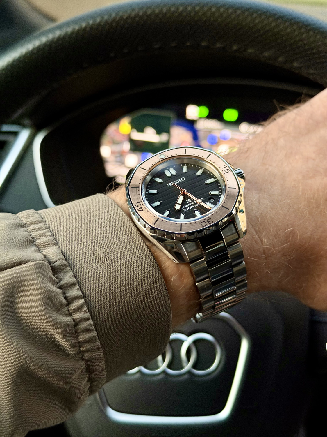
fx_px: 605
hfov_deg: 30.3
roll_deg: -1.2
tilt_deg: -26.8
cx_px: 164
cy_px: 218
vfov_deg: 39.7
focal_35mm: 48
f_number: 1.78
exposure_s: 1/30
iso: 640
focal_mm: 6.76
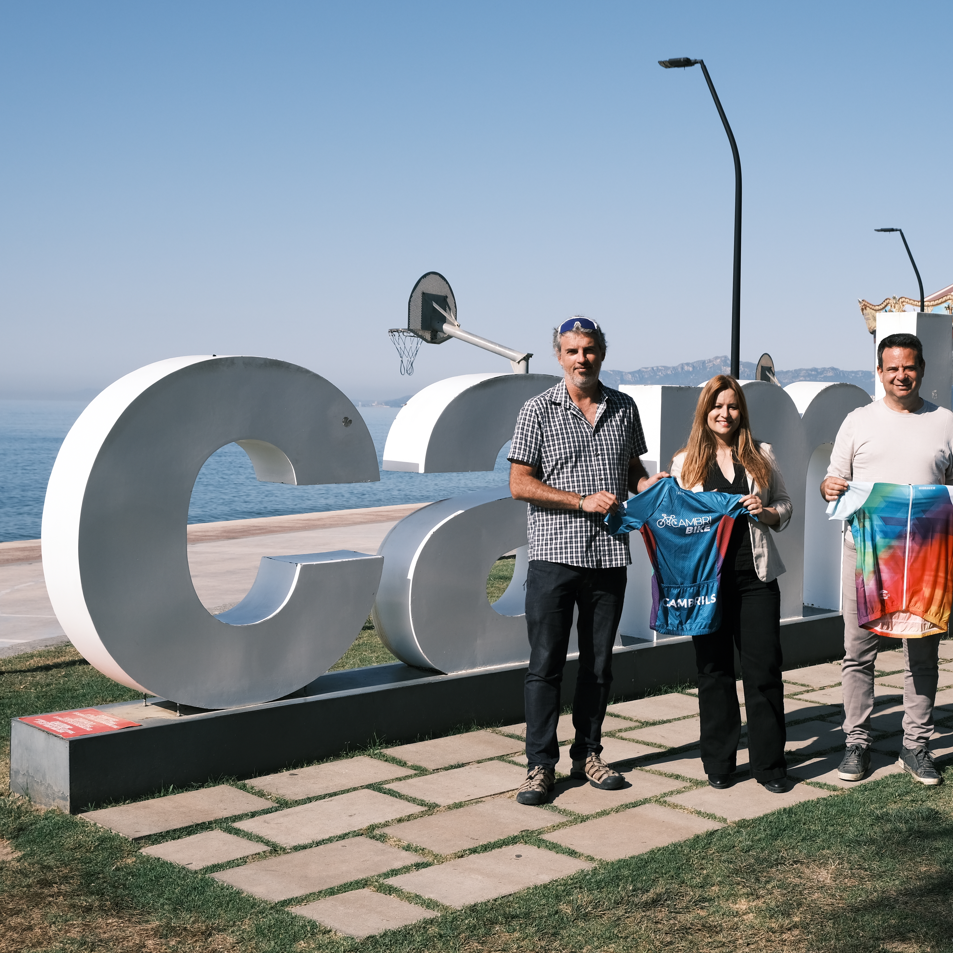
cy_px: 479
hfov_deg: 37.0
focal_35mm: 45
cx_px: 662
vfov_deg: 37.6
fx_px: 1402
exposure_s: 1/900
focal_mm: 23.3
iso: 160
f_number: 5.6
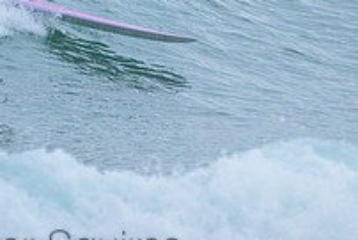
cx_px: 44
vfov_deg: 0.8
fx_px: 17693
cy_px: -49
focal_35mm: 1778
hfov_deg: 1.2
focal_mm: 620
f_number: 11
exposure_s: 1/1250
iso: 3600
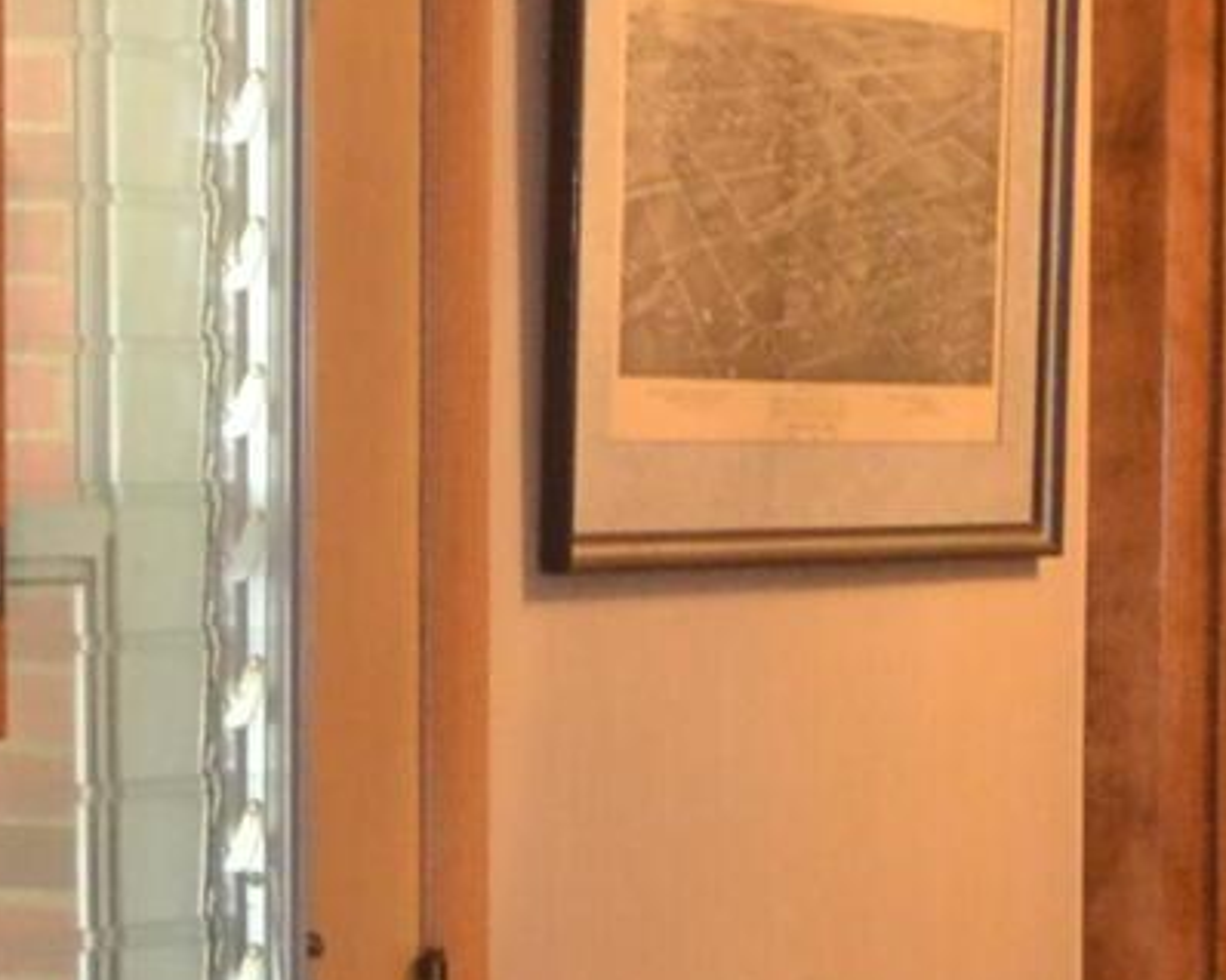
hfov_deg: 9.9
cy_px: 1636
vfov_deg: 7.9
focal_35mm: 191
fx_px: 6927
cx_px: 1565
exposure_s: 1/60
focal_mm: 18
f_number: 3.5
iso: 1000
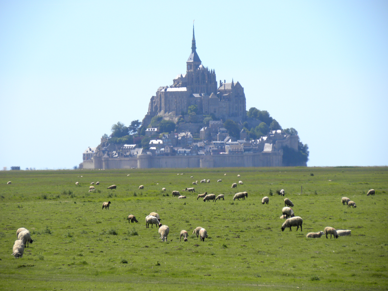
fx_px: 4226
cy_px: 146
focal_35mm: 377
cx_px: 194
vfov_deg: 3.9
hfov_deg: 5.3
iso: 64
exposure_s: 1/306
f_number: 5.6
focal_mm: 67.2
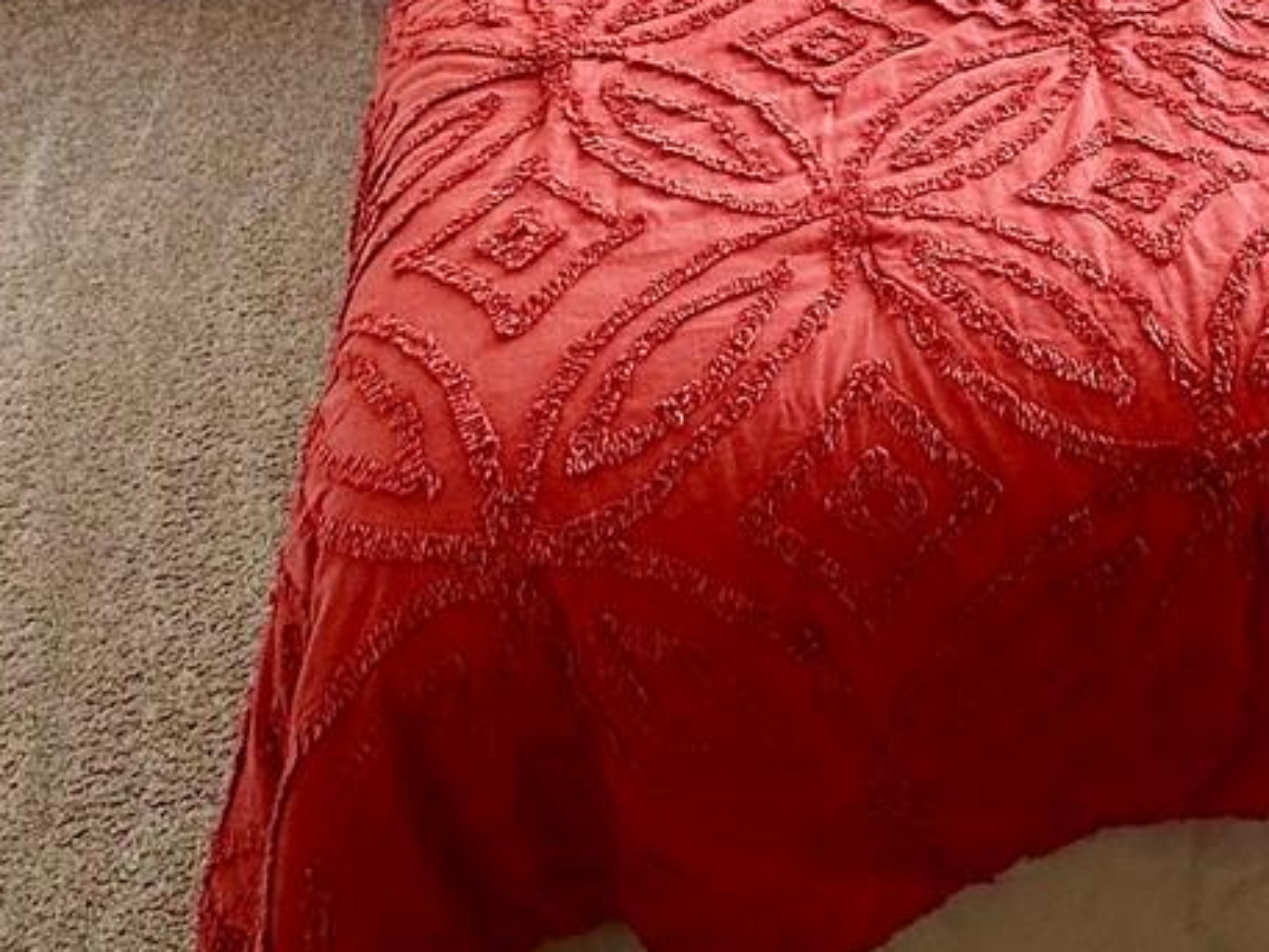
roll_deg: -4.0
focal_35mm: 49
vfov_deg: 22.9
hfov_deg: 36.9
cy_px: -552
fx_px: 1797
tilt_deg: -14.9
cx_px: 1091
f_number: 2.2
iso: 50
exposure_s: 1/99
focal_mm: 2.22
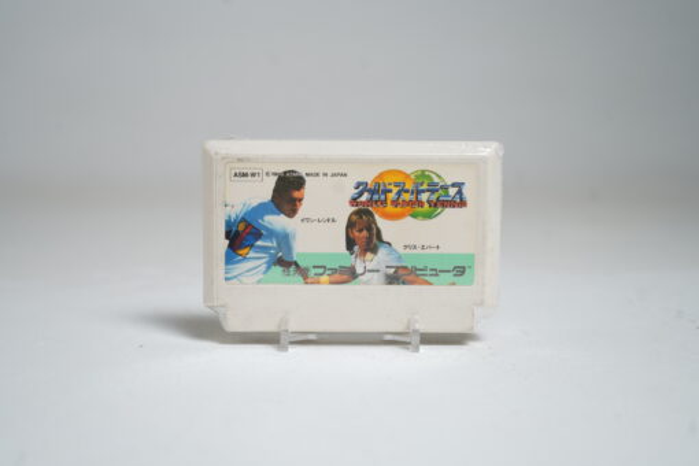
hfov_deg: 39.6
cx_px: 350
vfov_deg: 27.0
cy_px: 233
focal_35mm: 50
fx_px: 971
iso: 64
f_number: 5
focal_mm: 50
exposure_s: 1/10
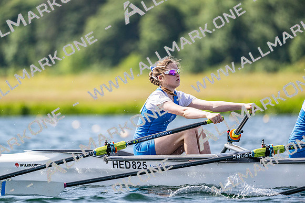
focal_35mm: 400
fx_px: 3390
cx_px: 152
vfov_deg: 3.4
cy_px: 102
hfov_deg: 5.2
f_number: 4.5
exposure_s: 1/2500
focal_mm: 400
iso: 320
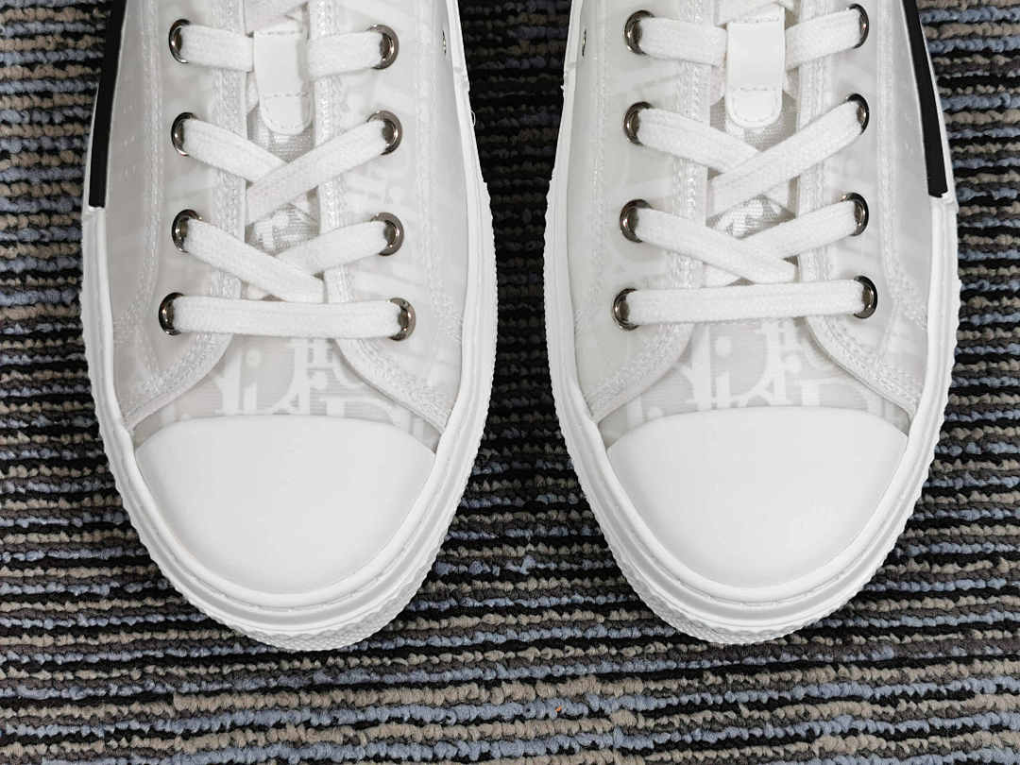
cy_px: 382
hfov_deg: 34.3
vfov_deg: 26.1
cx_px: 510
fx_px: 1650
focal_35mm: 56
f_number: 1.6
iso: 50
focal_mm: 5.56
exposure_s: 1/189
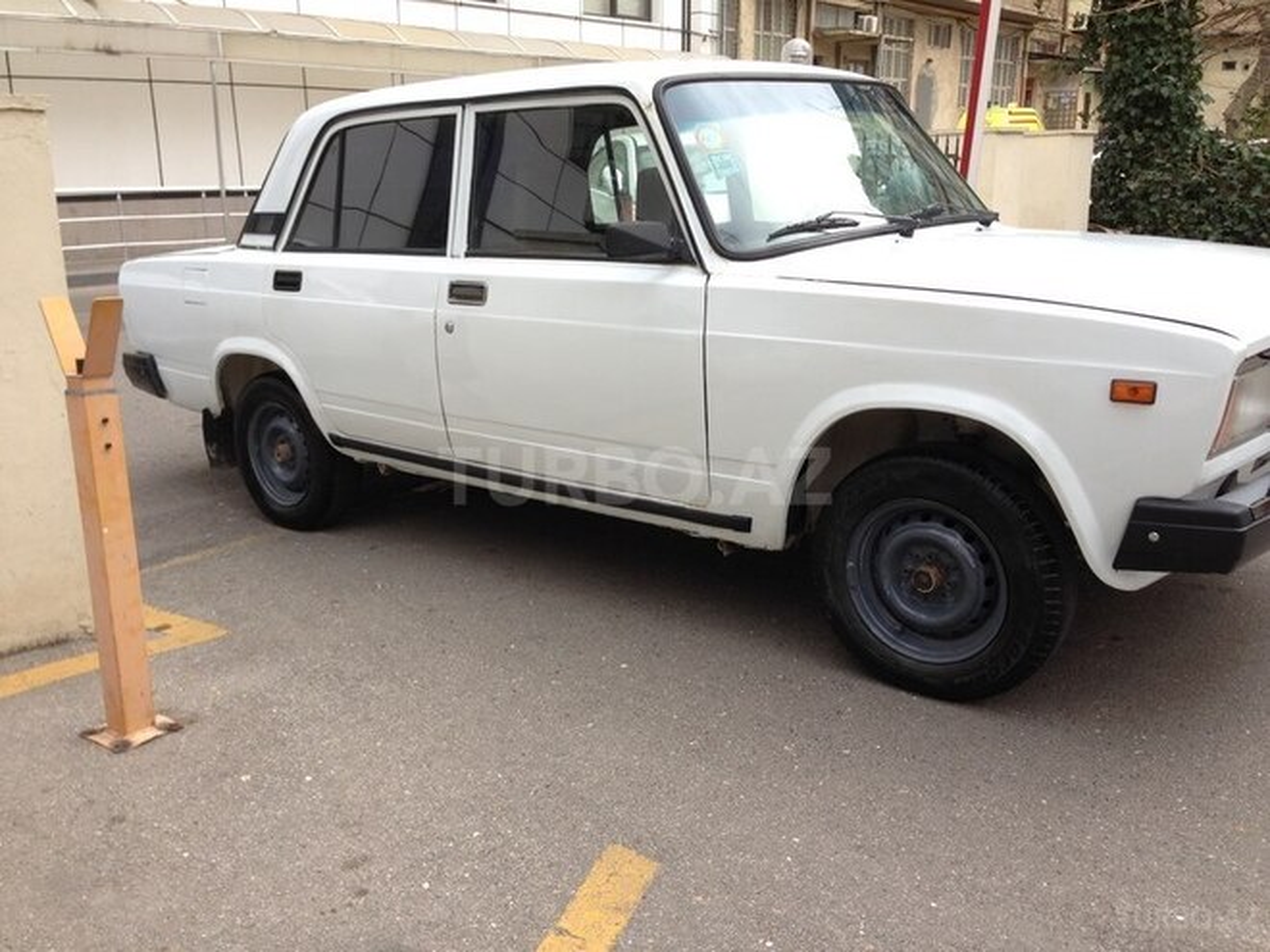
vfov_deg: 42.9
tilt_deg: -15.3
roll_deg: +0.6
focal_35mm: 33
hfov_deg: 55.4
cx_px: 635
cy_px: 476
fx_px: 1211
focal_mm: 4.12
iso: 50
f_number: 2.4
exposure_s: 1/254
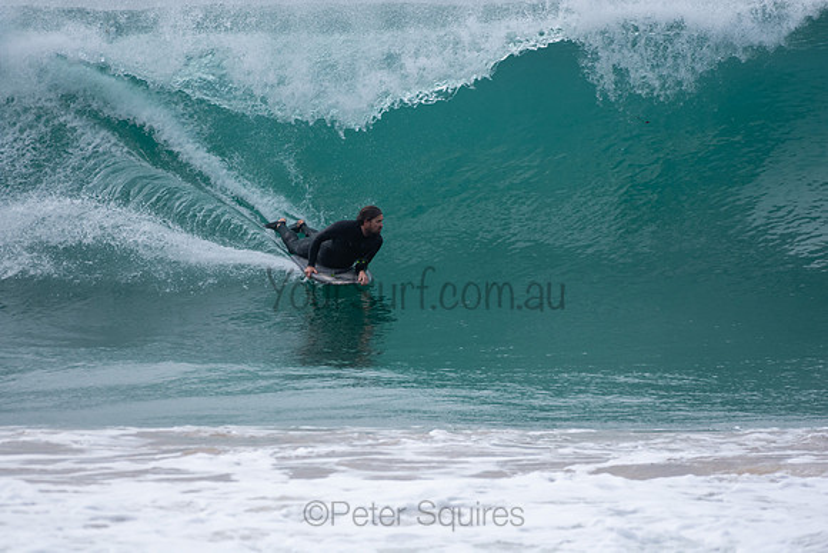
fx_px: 17253
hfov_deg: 2.7
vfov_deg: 1.8
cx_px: 414
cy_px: 276
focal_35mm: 750
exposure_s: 1/1250
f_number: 5.6
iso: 400
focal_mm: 500
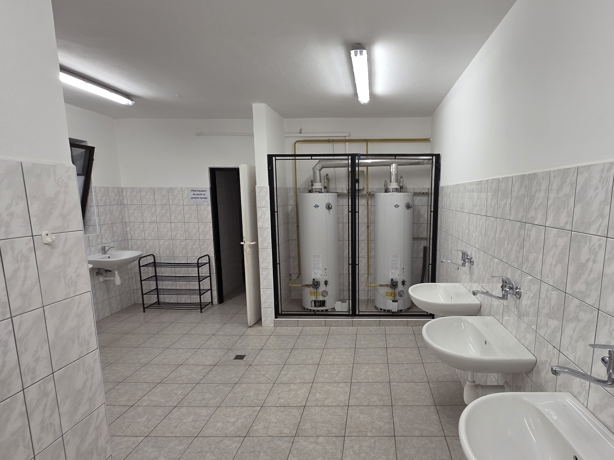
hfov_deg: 86.7
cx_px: 368
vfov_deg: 71.4
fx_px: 319
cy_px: 253
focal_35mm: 18
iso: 125
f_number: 1.9
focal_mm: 2.2
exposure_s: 1/100
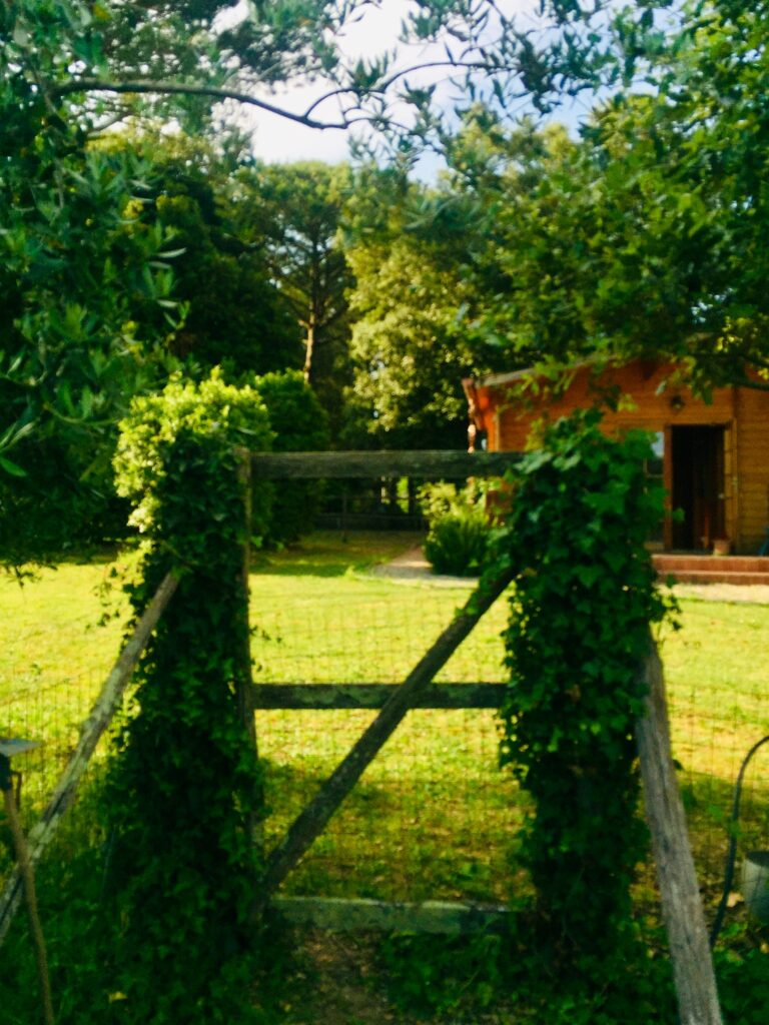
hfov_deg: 48.2
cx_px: 384
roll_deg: -1.8
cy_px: 512
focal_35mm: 29
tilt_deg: +5.0
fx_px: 859
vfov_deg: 61.7
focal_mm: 4.15
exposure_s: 1/1883
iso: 32
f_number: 2.2
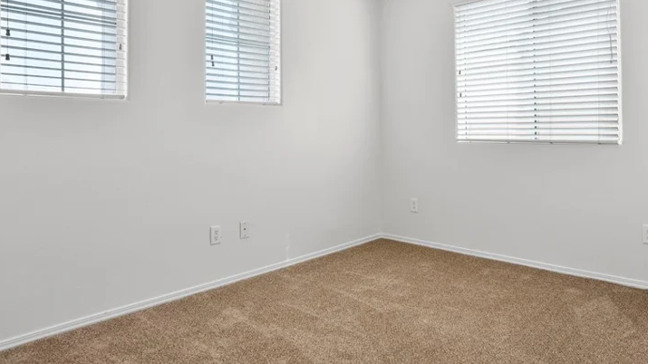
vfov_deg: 47.2
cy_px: 134
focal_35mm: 24
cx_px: 367
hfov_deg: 75.9
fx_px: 412
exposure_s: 1/8
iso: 800
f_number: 9
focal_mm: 16
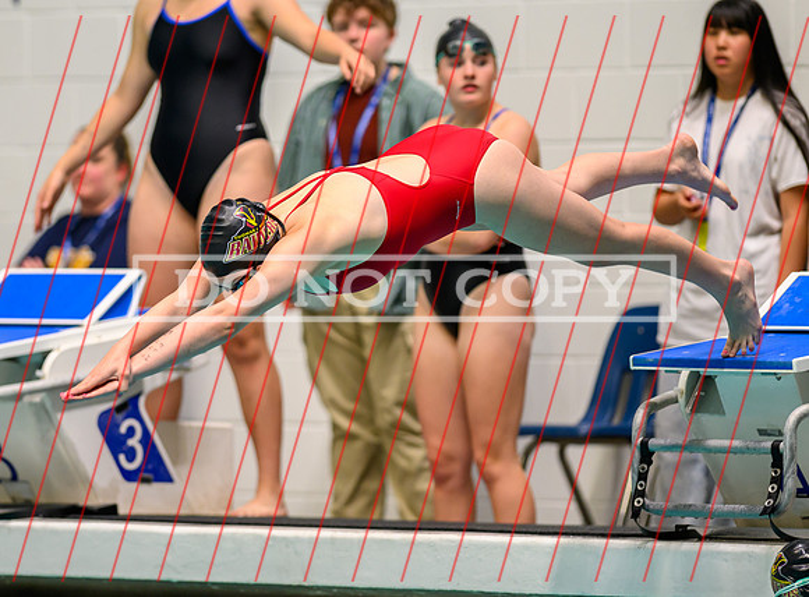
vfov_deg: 3.9
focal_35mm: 381
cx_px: 361
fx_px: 8861
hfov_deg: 5.2
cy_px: 269
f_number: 2.8
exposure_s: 1/800
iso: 2500
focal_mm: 300
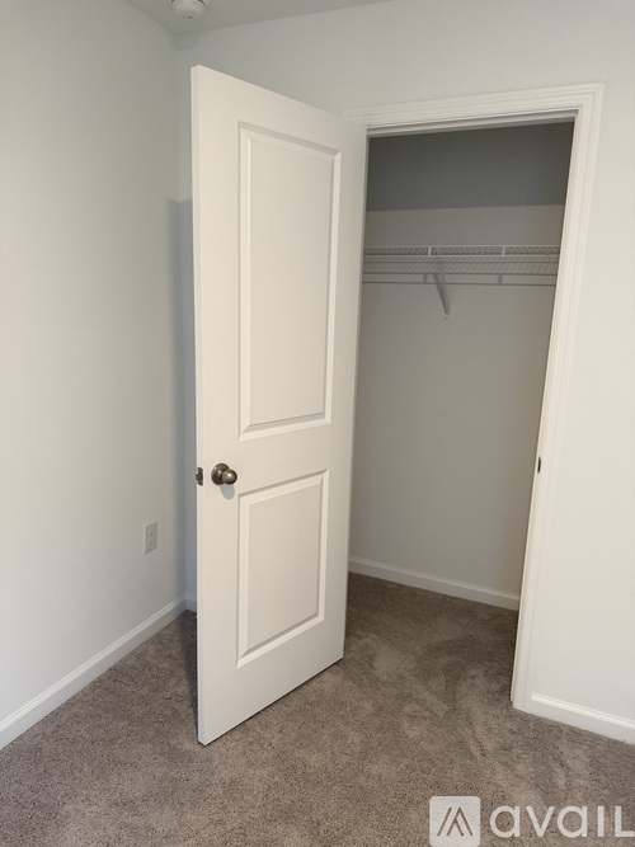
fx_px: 587
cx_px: 318
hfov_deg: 56.8
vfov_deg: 71.6
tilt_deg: -11.8
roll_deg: -1.2
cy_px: 424
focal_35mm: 24
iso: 200
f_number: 1.78
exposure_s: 1/60
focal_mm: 6.76
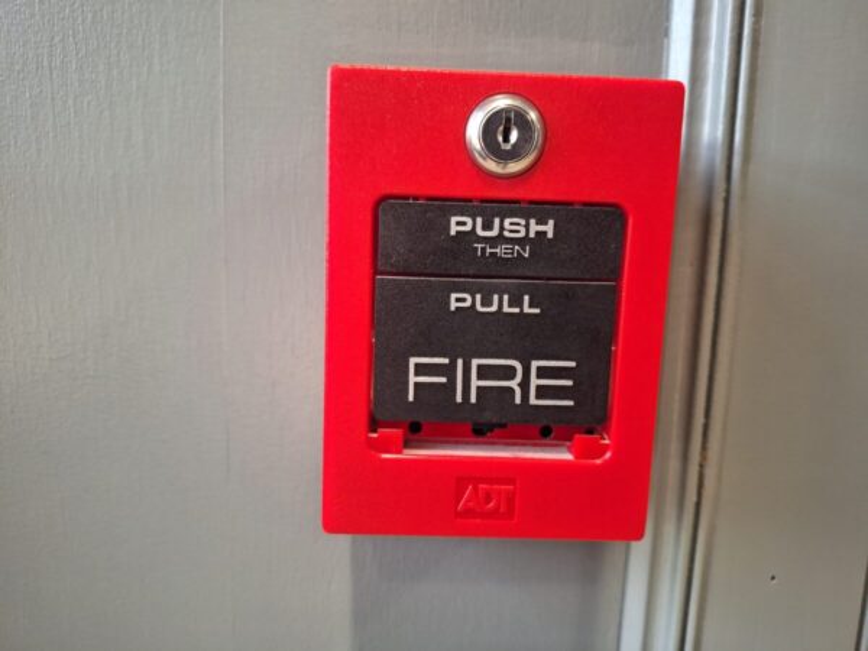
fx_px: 577
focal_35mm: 23
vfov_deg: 58.9
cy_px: 326
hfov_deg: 73.9
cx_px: 434
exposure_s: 1/30
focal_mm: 5.54
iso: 250
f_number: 1.8
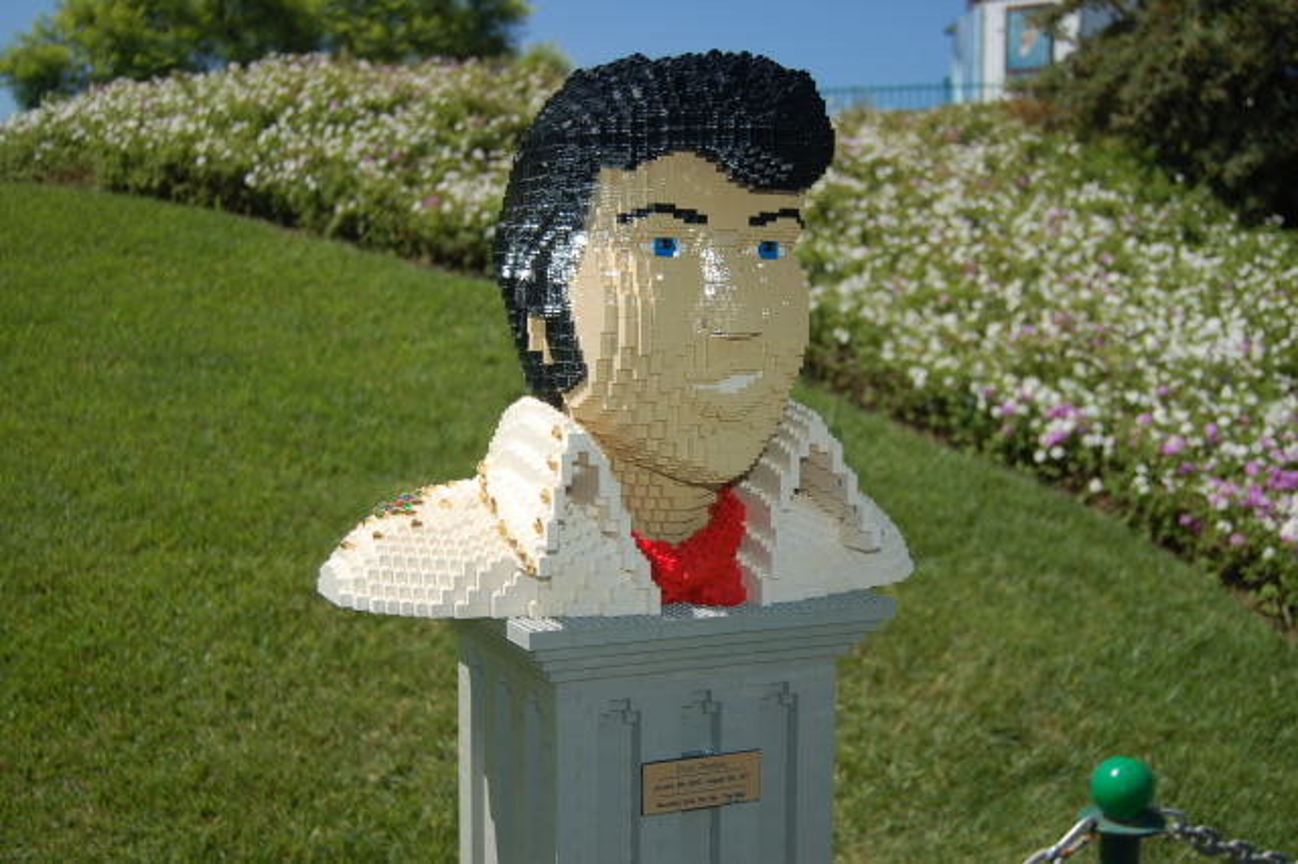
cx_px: 649
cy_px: 432
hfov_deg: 43.6
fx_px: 1622
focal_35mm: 45
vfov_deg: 29.8
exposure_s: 1/500
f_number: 4.2
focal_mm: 30
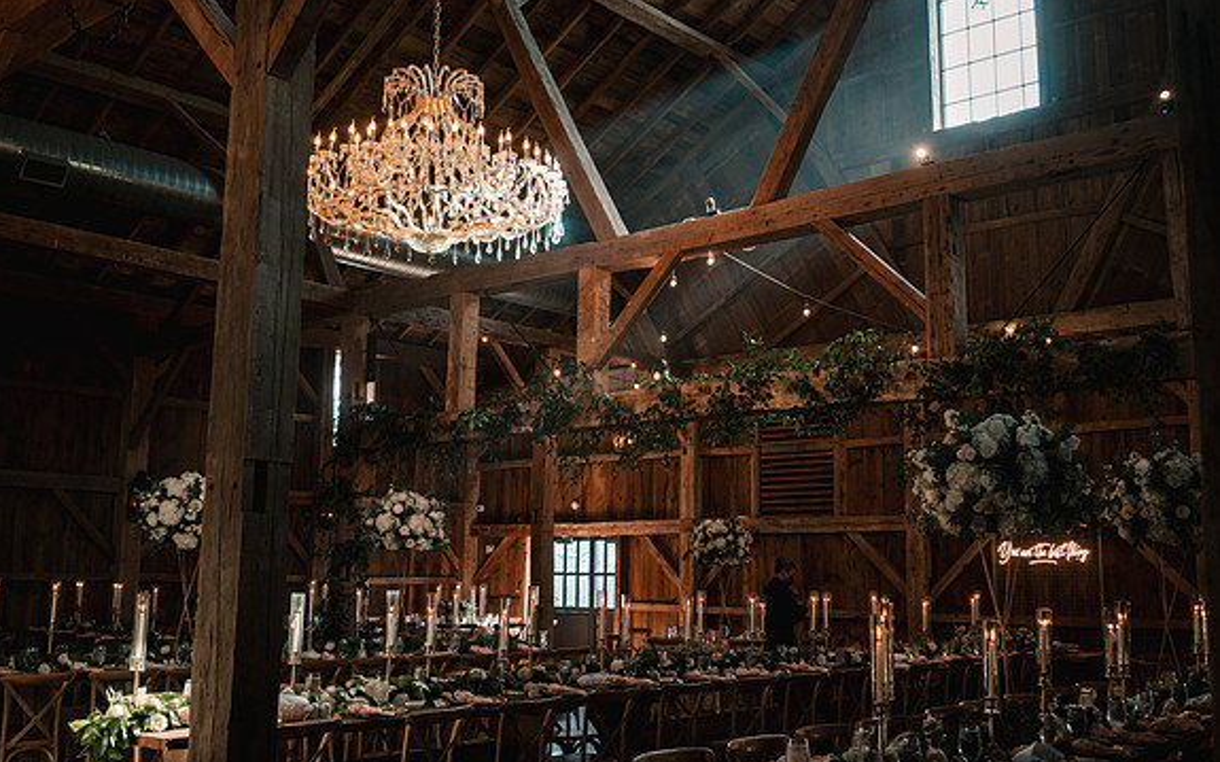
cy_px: 358
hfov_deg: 54.0
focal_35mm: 36
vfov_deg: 35.3
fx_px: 1197
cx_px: 609
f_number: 3.2
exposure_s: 1/200
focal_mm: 35
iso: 500
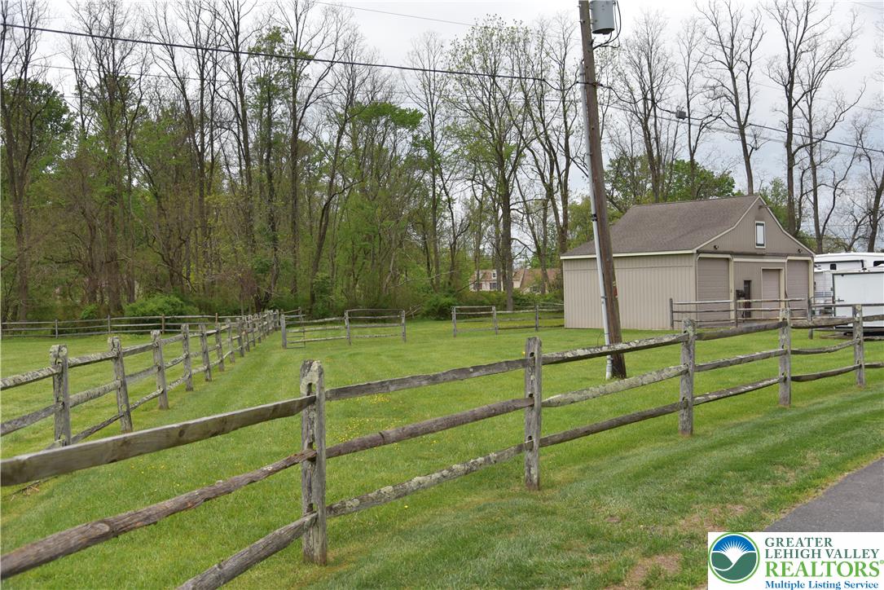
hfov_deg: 50.7
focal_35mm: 38
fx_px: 933
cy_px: 295
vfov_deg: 35.1
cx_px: 442
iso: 800
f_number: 4.5
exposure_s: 1/4000
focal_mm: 38
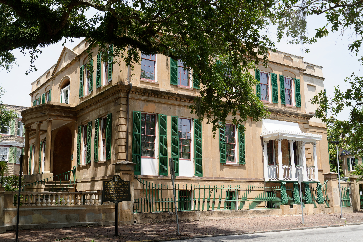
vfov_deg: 33.4
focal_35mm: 40
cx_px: 182
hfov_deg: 48.4
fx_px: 403
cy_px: 121
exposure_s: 1/160
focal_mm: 40
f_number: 7.1
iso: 100
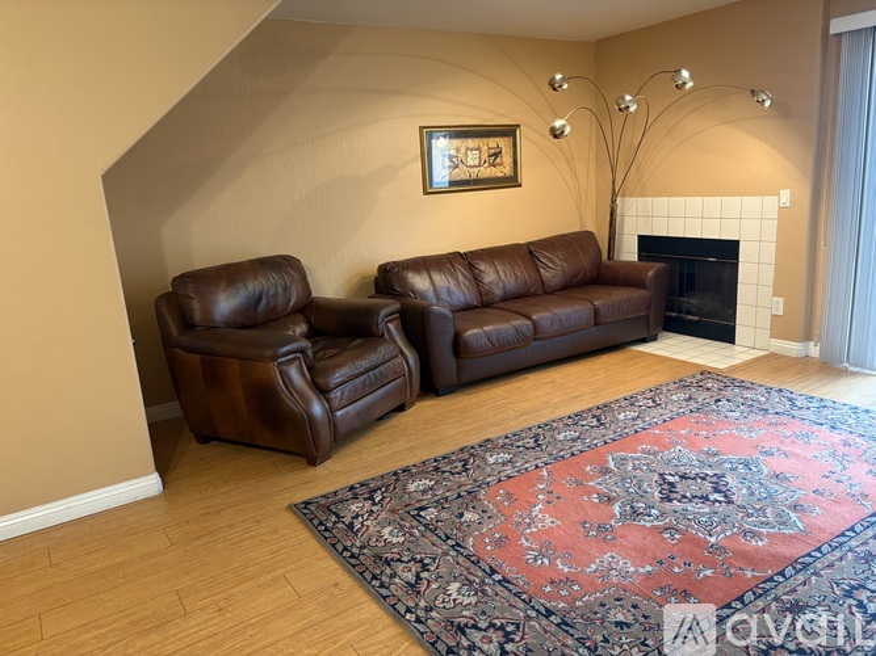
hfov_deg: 67.3
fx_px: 658
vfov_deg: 53.0
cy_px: 328
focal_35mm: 26
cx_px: 438
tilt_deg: -12.7
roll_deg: +4.6
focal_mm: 5.96
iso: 320
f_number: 1.6
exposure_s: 1/60
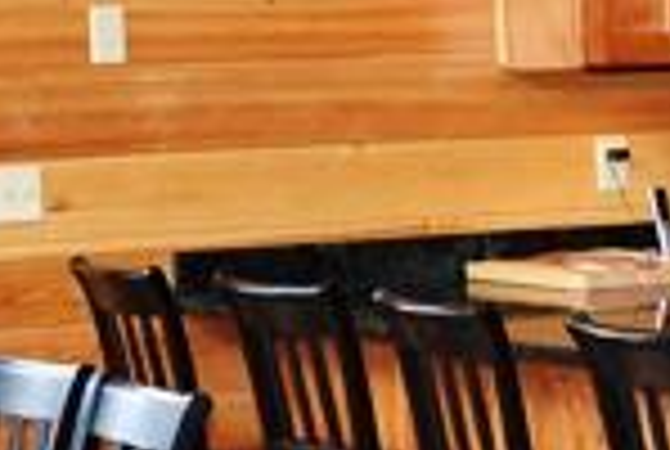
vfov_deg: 7.4
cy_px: 484
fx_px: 3450
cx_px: 994
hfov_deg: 10.7
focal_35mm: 185
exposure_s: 1/80
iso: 400
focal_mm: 18
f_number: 4
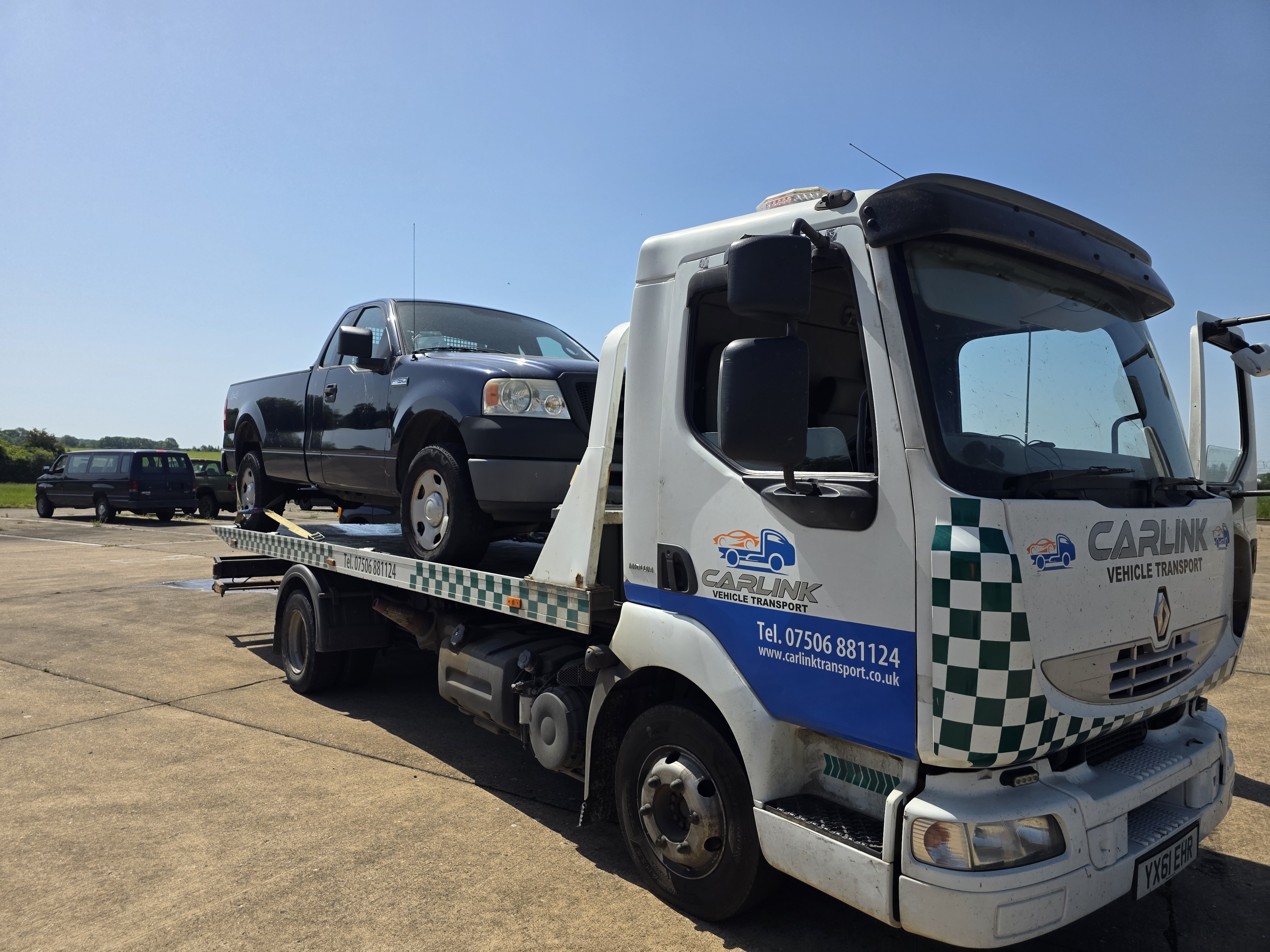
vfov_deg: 58.9
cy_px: 476
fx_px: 844
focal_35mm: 23
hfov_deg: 73.9
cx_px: 635
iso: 80
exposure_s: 1/7944
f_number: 1.7
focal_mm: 6.3
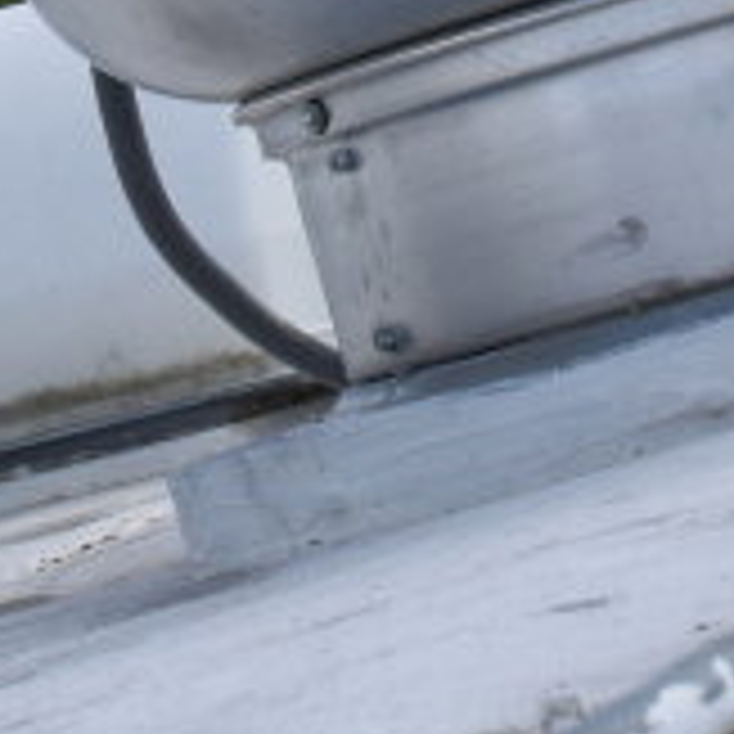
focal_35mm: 244
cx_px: 653
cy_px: -709
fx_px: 5853
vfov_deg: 6.9
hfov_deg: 7.2
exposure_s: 1/320
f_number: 9
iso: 200
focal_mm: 34
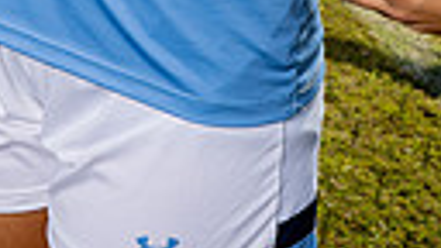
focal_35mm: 136
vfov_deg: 8.0
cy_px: -427
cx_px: 279
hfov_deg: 15.8
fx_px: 1590
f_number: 11
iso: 200
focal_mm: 37
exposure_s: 1/250
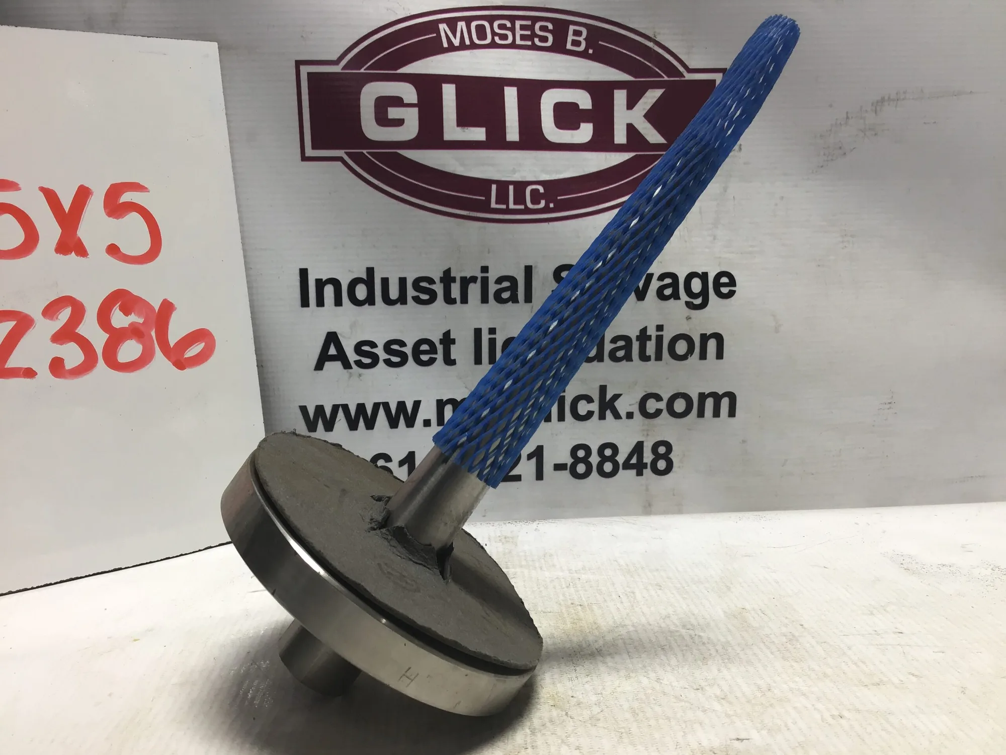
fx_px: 901
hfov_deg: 58.4
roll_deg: -0.1
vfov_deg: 45.4
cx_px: 503
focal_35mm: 31
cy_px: 378
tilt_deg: -9.0
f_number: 2.4
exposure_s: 1/120
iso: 32
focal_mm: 3.3
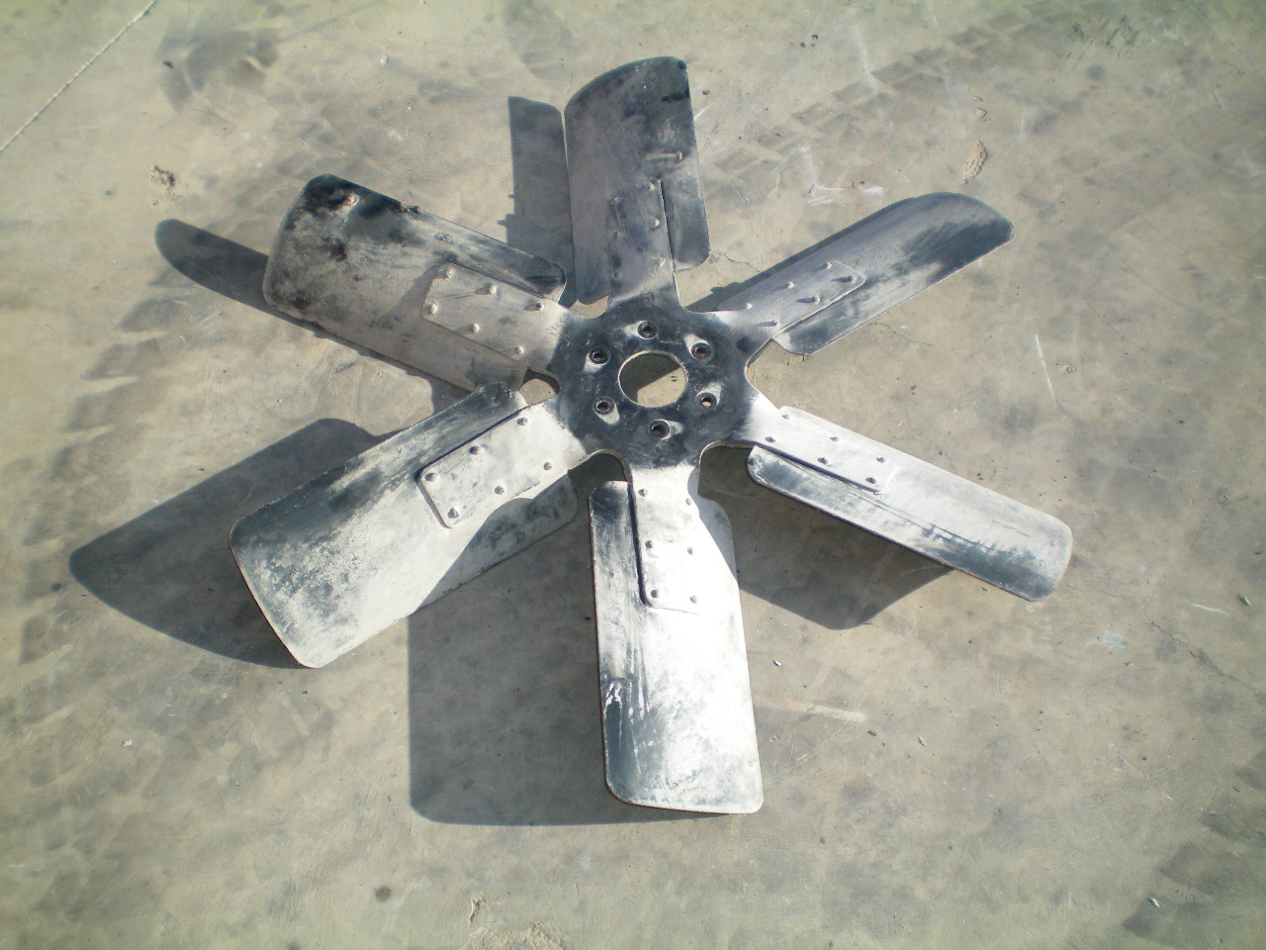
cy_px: 475
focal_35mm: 38
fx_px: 1390
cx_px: 633
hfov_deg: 49.0
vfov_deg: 37.7
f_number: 3.1
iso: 64
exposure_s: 1/640
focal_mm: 6.3
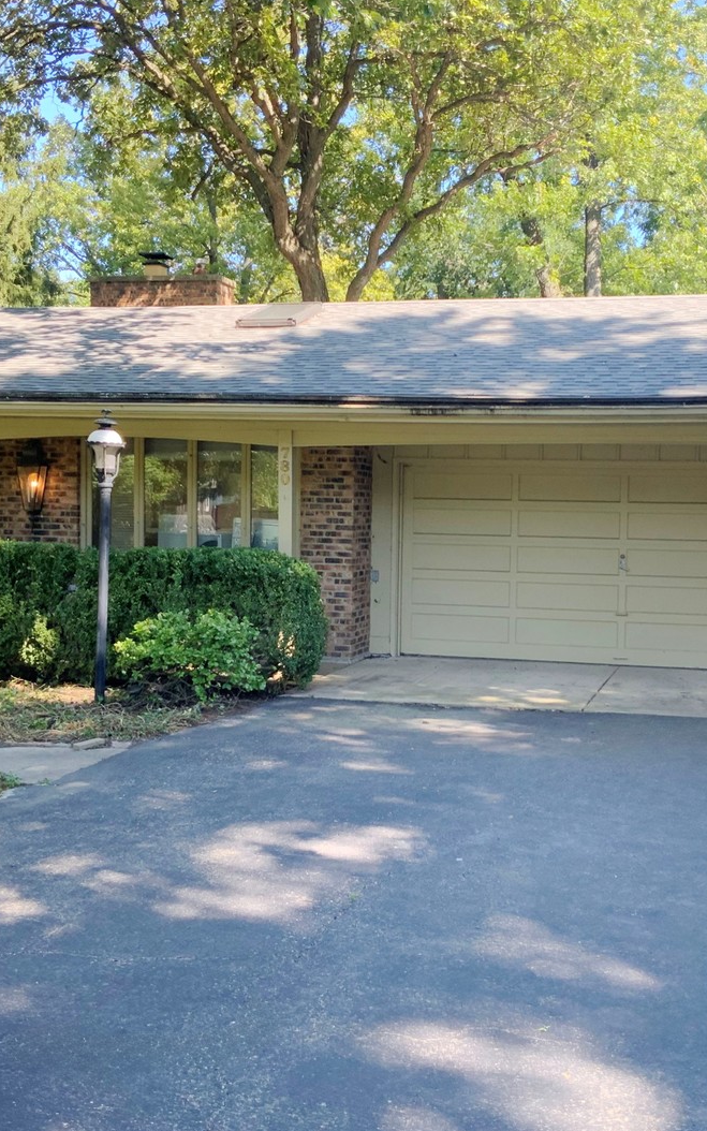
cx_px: 441
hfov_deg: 30.4
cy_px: 559
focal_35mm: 42
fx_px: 1294
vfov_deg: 47.2
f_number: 1.8
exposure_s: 1/122
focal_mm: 3
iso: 16
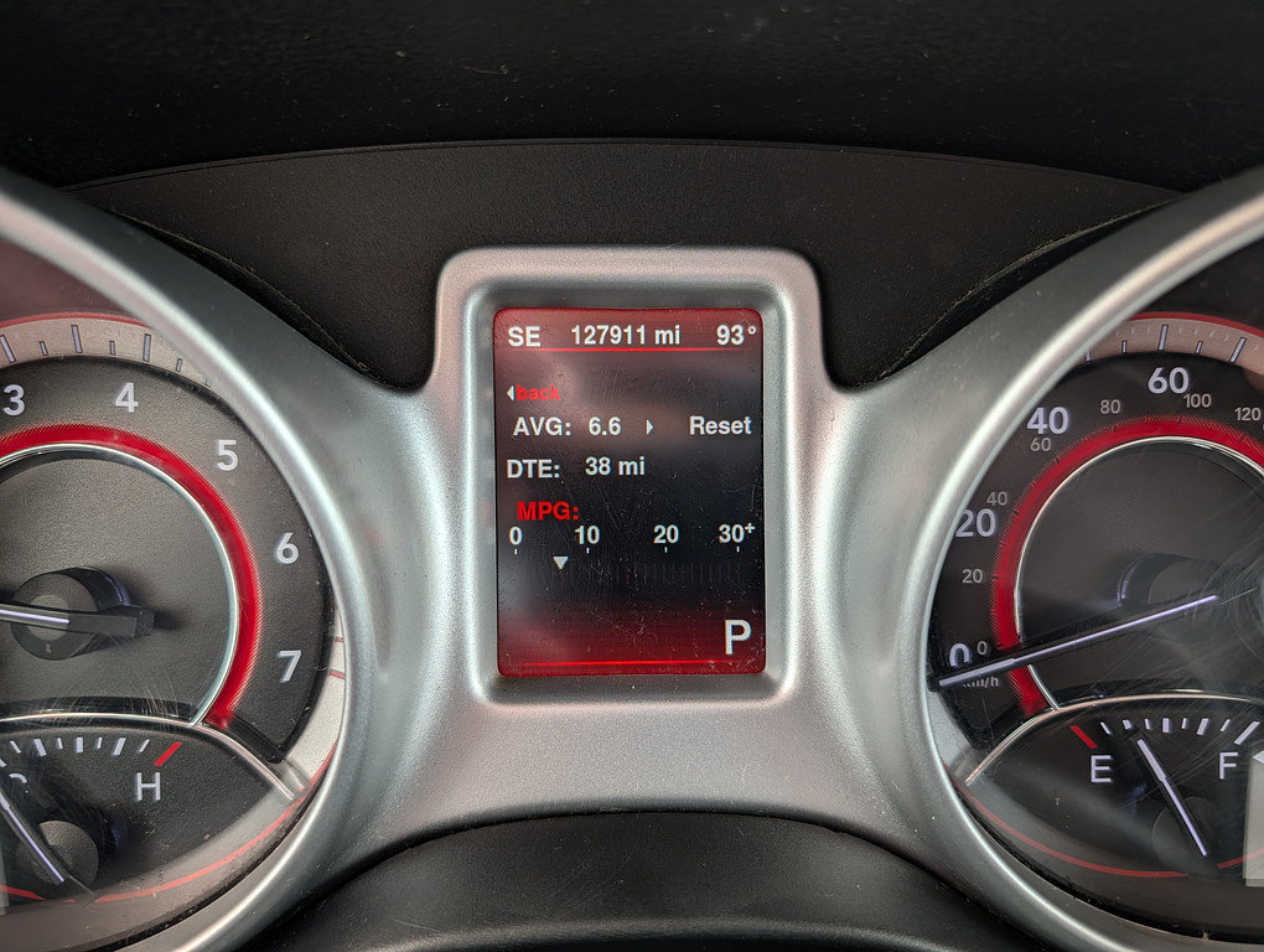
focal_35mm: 24
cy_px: 476
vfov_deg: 56.9
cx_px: 632
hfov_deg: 71.5
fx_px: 878
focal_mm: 6.9
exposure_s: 1/78
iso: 21
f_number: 1.68
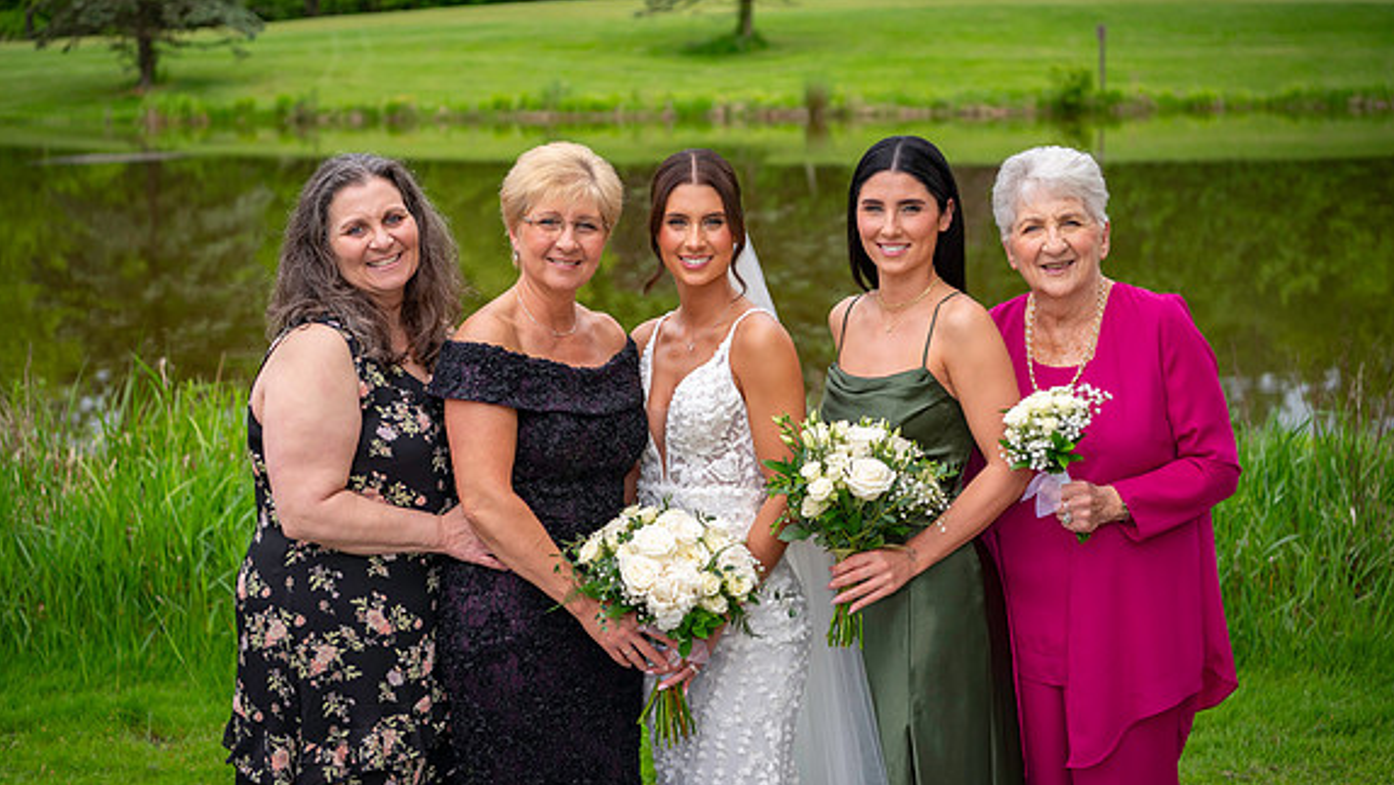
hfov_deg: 37.8
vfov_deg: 21.8
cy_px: 384
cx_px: 697
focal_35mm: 55
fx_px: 2033
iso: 640
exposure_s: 1/3200
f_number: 3.2
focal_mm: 52
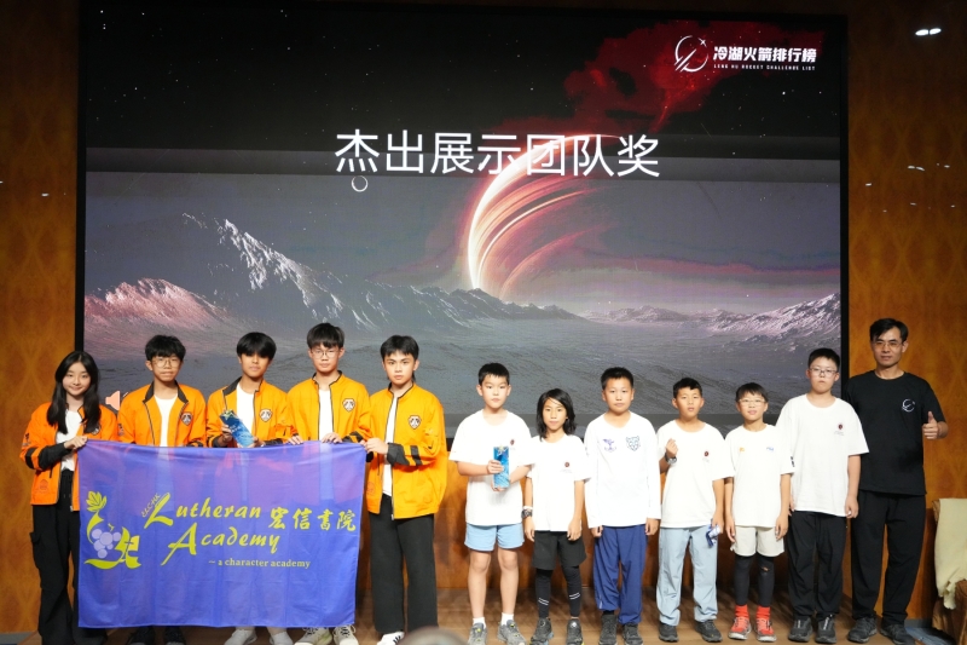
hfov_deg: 55.8
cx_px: 484
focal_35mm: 34
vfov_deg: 38.9
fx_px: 913
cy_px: 322
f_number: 4.5
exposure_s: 1/800
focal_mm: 34
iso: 8000
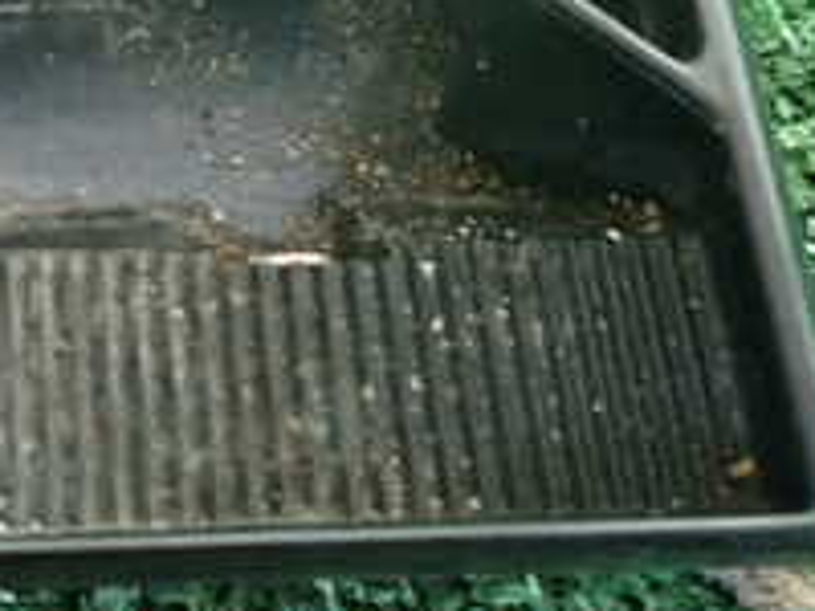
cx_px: 4
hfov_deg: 24.8
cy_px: 24
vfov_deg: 19.2
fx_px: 1766
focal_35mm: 75
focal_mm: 4.5
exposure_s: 1/30
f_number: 2
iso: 500
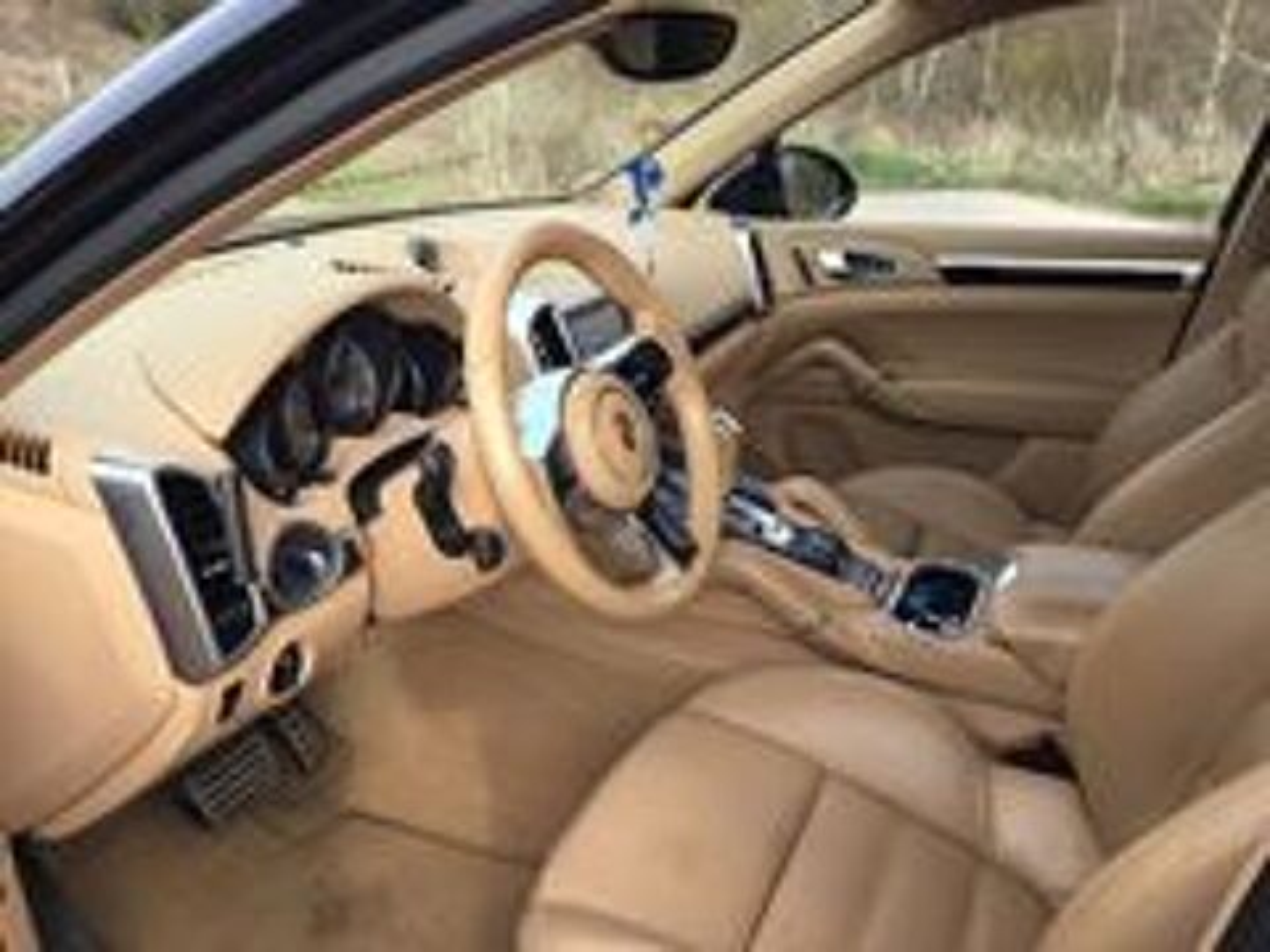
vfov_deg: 45.4
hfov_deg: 58.4
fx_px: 1137
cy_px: 476
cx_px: 635
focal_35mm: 31
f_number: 2.4
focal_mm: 3.3
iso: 25
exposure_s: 1/116
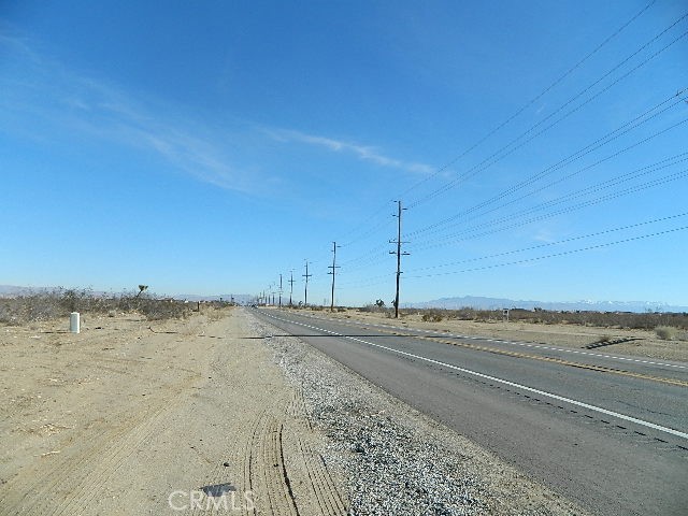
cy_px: 258
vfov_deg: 54.9
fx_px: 497
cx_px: 344
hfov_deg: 69.4
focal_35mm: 25
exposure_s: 1/200
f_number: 8.7
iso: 80
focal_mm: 4.5
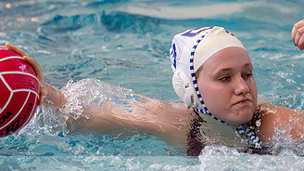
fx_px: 4922
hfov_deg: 3.5
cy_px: 31
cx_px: 231
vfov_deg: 2.0
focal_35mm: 611
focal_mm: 230
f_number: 4
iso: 25600
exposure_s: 1/1000
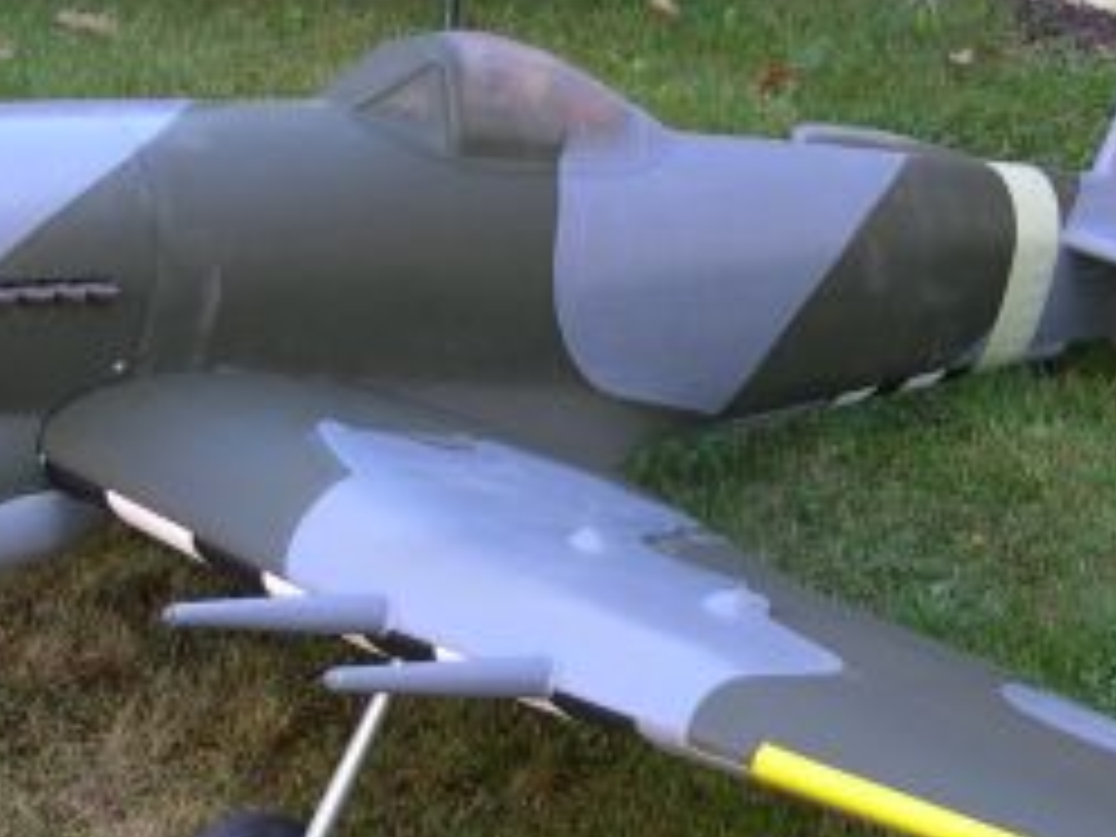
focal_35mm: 98
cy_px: 554
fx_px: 3159
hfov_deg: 20.0
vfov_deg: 15.1
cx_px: 626
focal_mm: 8
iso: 100
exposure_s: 1/75.4
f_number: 2.8
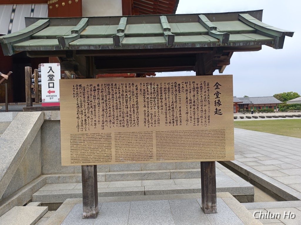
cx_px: 150
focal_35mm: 24
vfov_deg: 56.8
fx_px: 209
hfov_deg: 71.6
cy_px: 112
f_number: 1.65
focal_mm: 6.14
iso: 53
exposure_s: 1/510
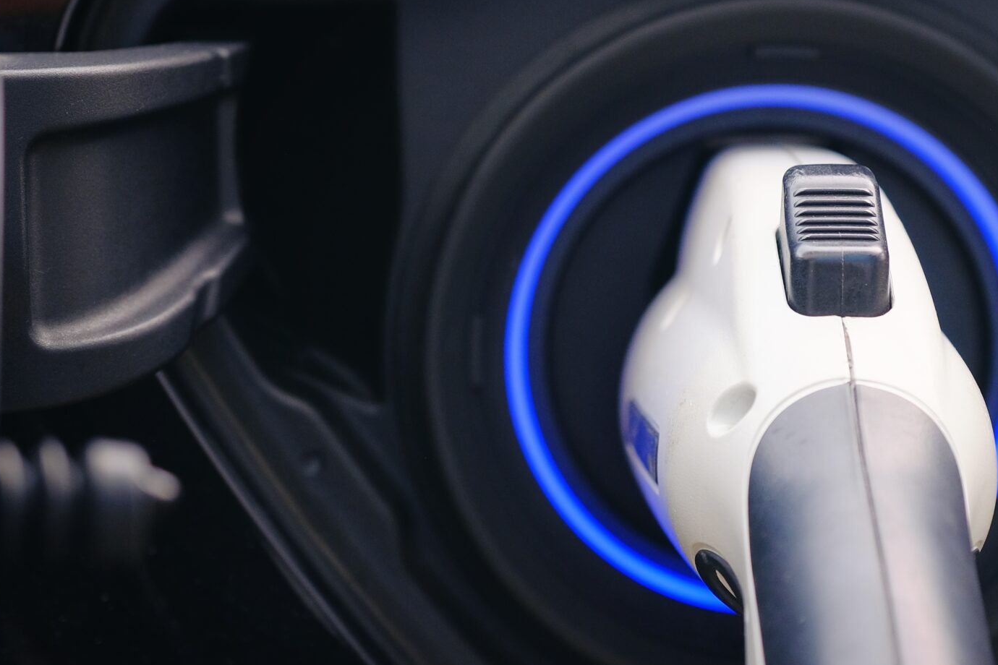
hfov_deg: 13.3
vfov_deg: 8.9
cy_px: 240
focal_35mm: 154
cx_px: 707
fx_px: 4269
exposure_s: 1/320
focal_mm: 55
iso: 400
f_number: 2.8
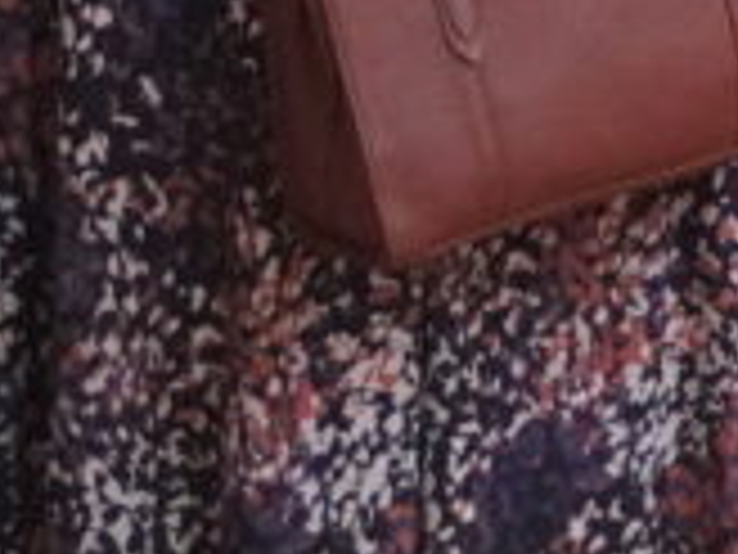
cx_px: 1476
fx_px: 6353
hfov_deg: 6.5
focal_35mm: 298
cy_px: -962
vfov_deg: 4.8
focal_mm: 33
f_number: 5
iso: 6400
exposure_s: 1/50
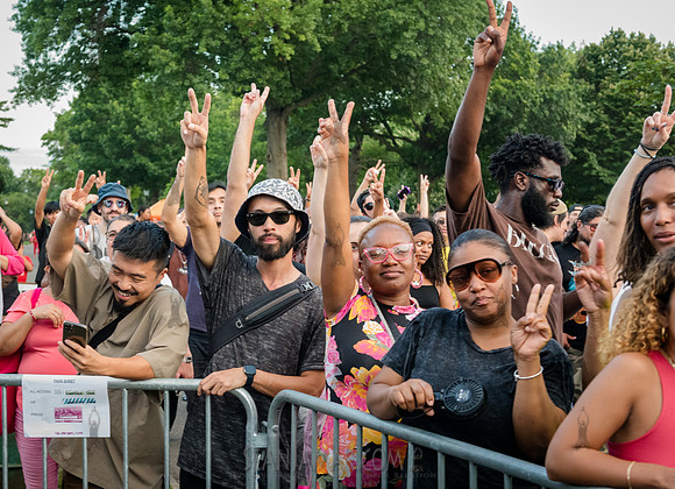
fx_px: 1184
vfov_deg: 23.3
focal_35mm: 61
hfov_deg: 31.6
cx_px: 241
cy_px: 278
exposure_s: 1/125
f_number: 4.5
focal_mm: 48
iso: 4000
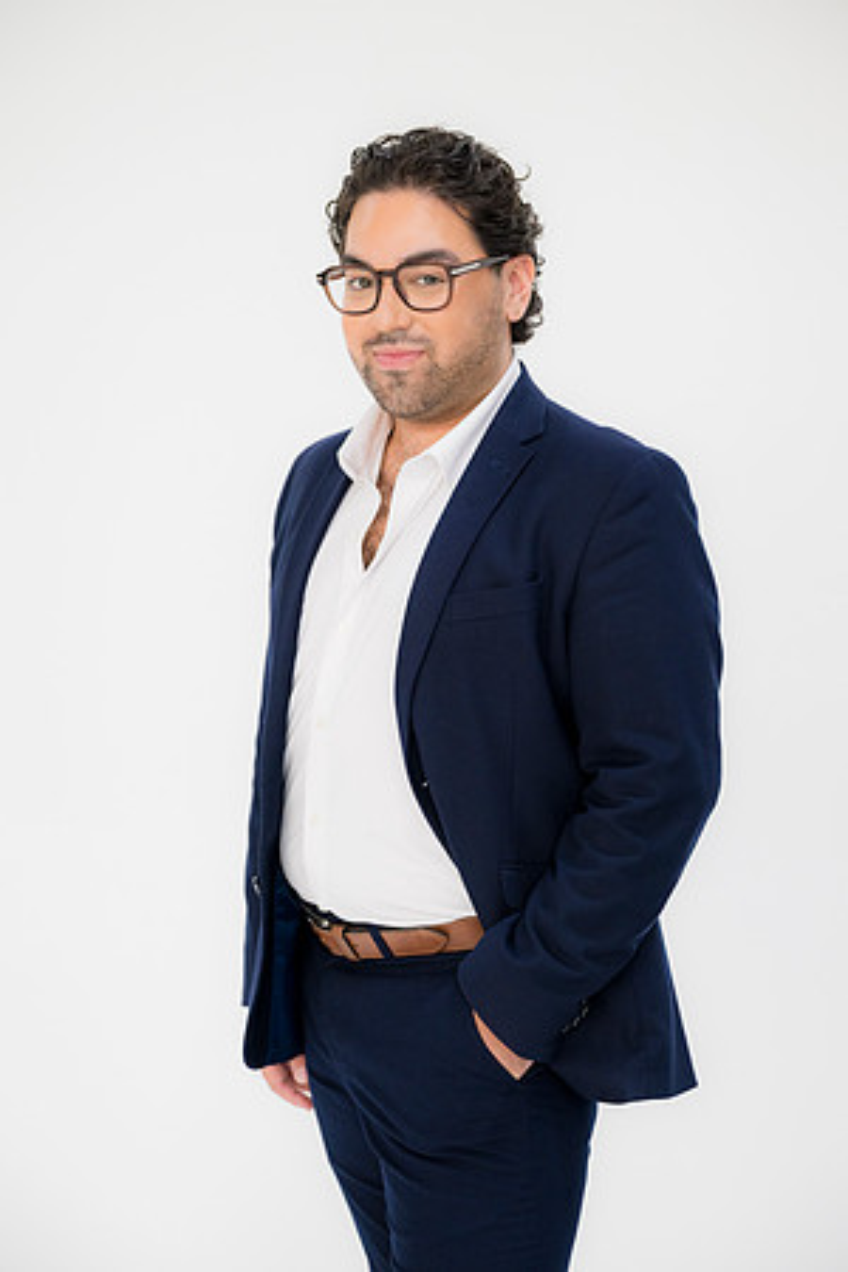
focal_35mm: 75
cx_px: 424
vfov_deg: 27.0
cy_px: 636
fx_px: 2650
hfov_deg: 18.2
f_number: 3.2
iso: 800
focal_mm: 75
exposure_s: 1/125
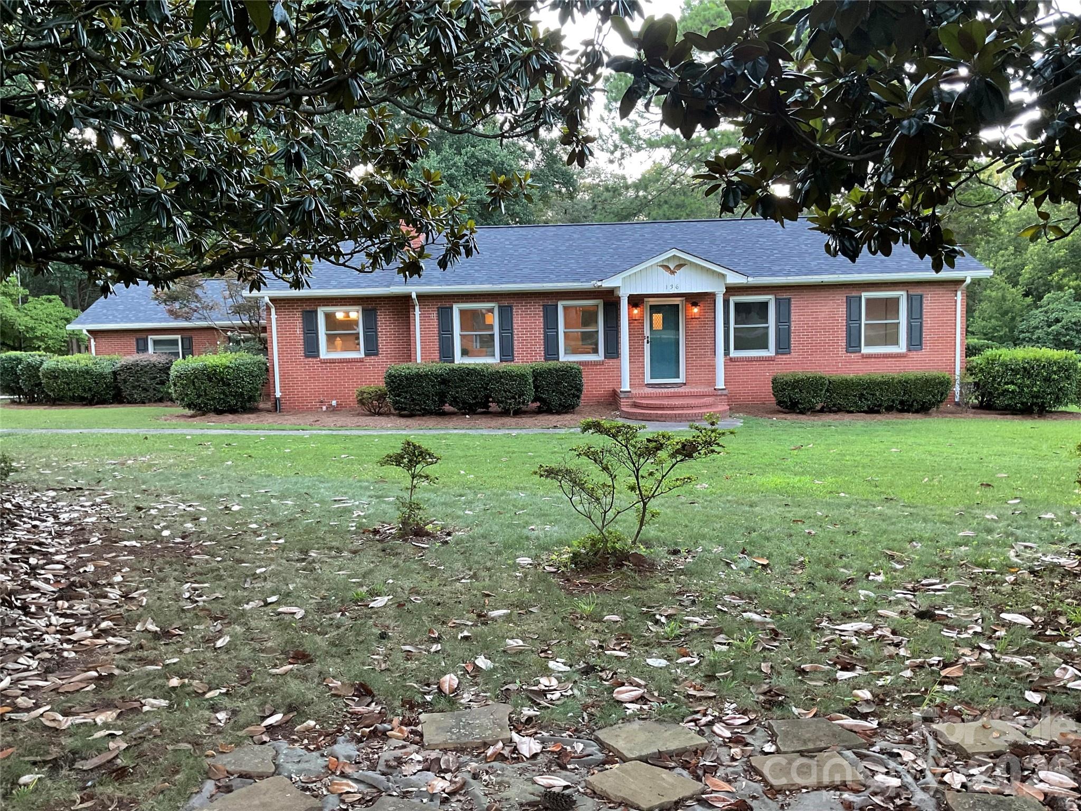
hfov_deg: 61.7
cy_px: 406
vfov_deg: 48.2
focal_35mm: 29
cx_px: 540
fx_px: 906
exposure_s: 1/60
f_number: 1.8
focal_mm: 3
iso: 100
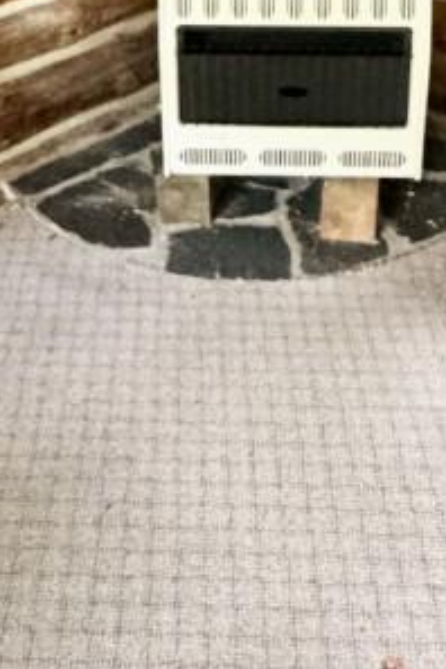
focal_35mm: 53
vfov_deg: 33.5
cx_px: 264
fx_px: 985
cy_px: -38
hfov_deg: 25.5
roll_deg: +0.4
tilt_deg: -22.0
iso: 1250
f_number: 2.2
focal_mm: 2.22
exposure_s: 1/41
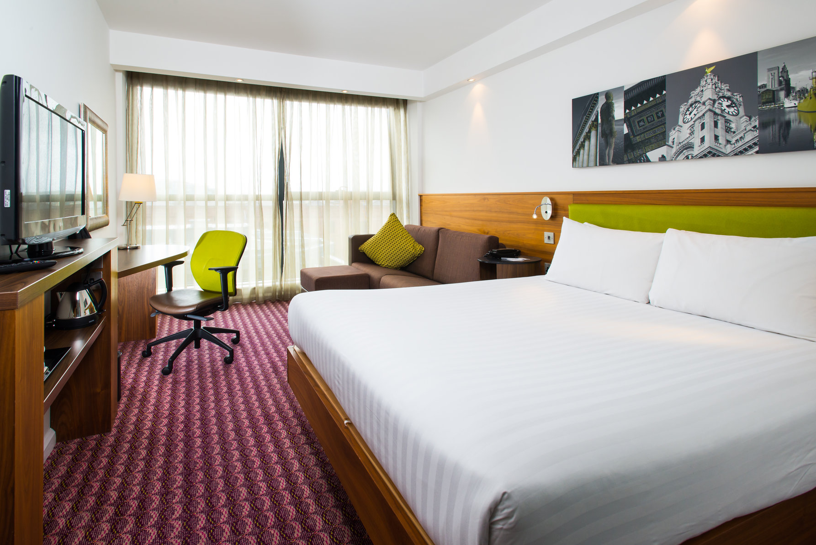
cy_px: 272
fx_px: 385
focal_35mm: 17
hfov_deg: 93.3
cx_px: 408
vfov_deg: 70.5
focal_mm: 17
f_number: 13
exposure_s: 1/30
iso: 500
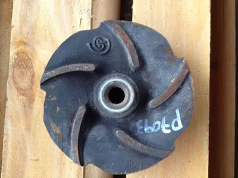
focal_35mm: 35
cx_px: 119
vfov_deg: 40.7
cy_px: 89
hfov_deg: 52.6
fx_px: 241
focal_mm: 4.28
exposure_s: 1/20
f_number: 2.4
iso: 80
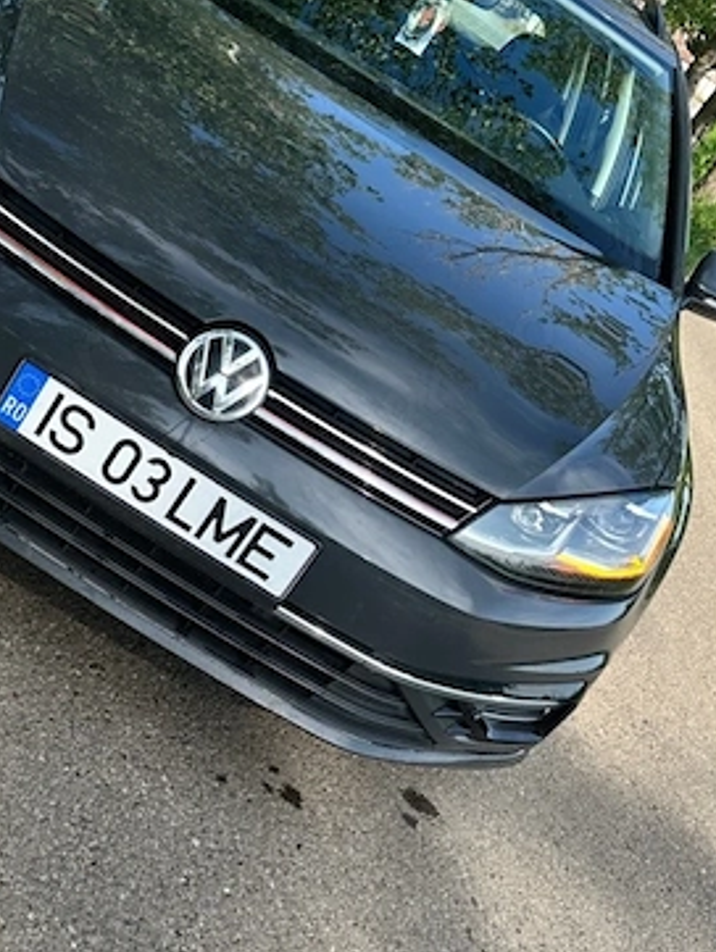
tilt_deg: -24.2
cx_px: 82
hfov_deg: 26.7
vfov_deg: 36.1
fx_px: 1460
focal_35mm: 53
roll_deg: -33.0
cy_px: 497
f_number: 1.78
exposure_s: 1/1119
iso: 80
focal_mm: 6.86
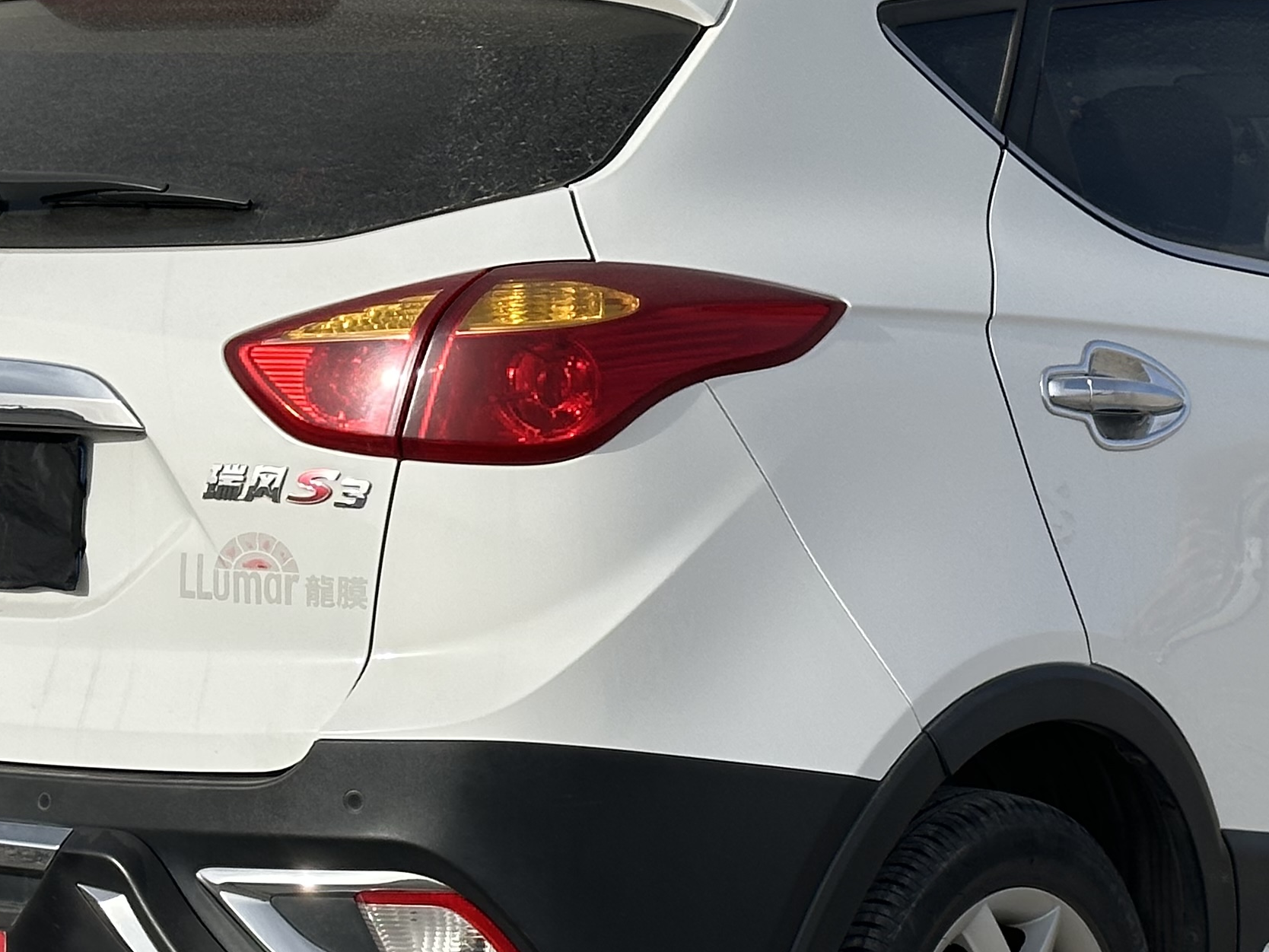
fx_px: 4252
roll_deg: -0.4
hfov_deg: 17.0
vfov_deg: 12.8
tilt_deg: -5.5
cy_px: 587
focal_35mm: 116
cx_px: 792
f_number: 1.78
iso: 64
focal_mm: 6.86
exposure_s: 1/5263
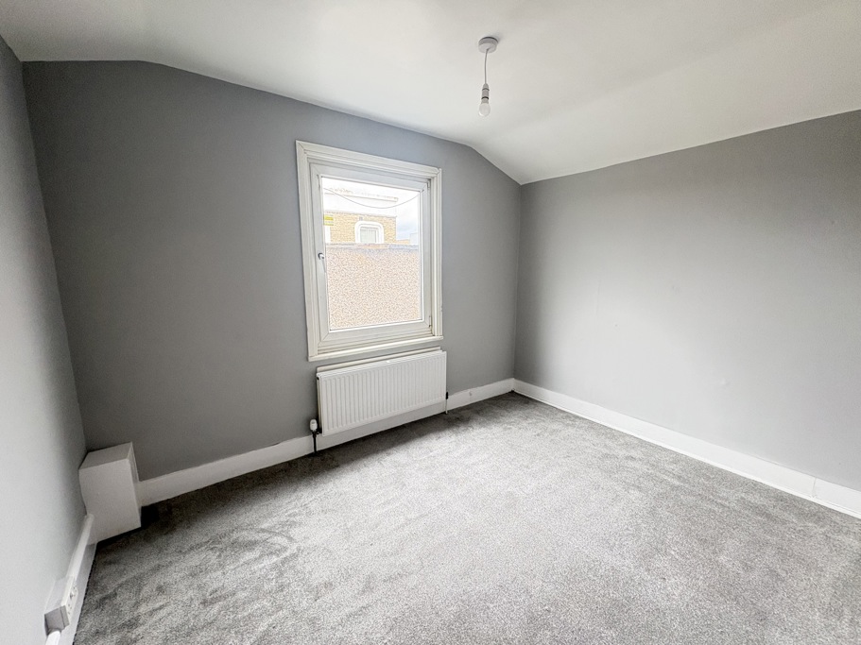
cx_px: 430
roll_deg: +1.0
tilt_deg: -9.3
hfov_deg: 102.1
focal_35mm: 14
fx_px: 348
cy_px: 322
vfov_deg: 85.7
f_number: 2.2
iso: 250
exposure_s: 1/60
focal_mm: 2.22
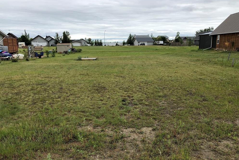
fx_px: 199
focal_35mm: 30
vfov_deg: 43.6
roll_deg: +0.8
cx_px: 119
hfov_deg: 61.9
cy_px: 82
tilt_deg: -11.8
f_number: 1.8
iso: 20
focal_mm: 3.99
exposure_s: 1/867
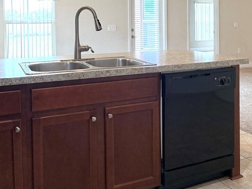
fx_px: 444
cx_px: 150
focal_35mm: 61
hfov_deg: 31.6
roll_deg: +0.6
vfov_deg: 23.6
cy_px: 30
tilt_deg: -1.6
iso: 160
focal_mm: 6.76
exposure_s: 1/120
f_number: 1.78
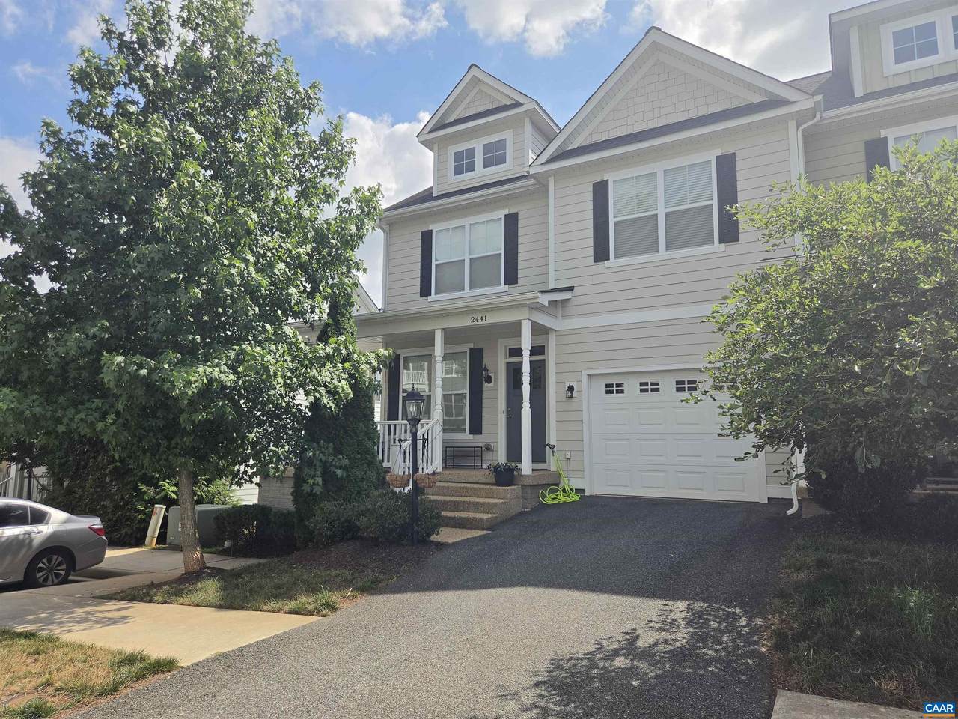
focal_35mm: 23
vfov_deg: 58.9
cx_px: 479
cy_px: 360
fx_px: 637
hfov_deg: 73.9
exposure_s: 1/5127
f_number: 1.8
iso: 80
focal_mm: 5.4
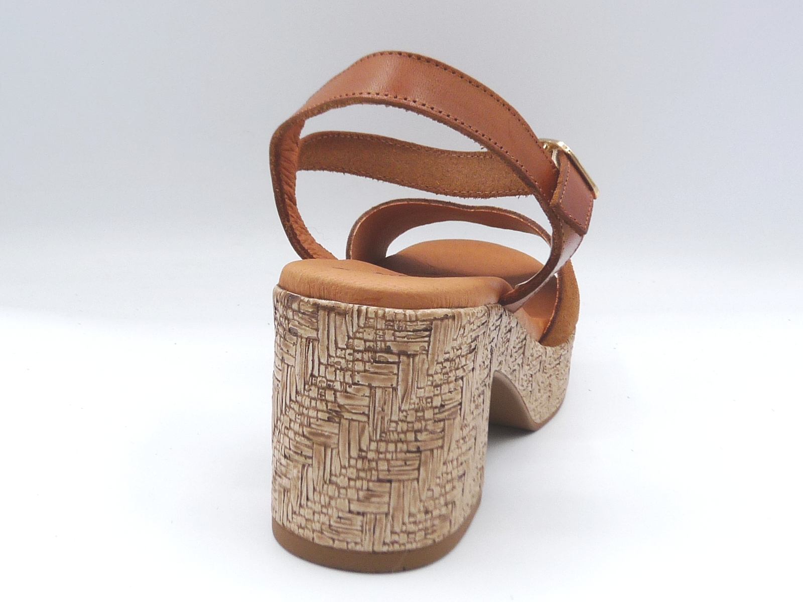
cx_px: 402
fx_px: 1160
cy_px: 301
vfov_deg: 29.1
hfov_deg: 38.2
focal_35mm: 50
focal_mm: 4.9
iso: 100
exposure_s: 1/200
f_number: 4.5
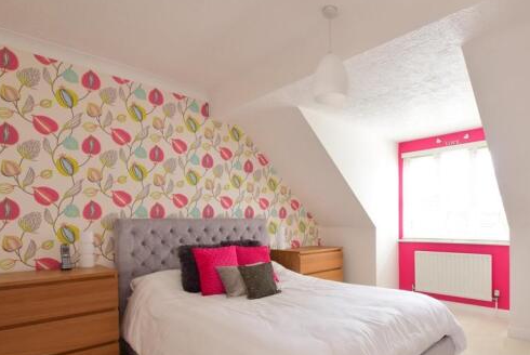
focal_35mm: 20
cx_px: 298
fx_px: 295
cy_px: 222
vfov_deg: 61.2
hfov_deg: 83.5
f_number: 18
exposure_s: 1/3
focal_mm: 10
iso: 500
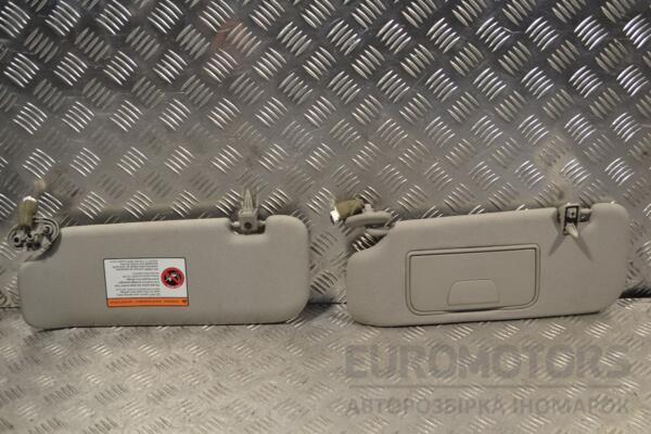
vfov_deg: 28.1
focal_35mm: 48
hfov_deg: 41.1
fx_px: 868
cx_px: 326
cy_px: 217
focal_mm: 32
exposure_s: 1/125
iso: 400
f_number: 5.6
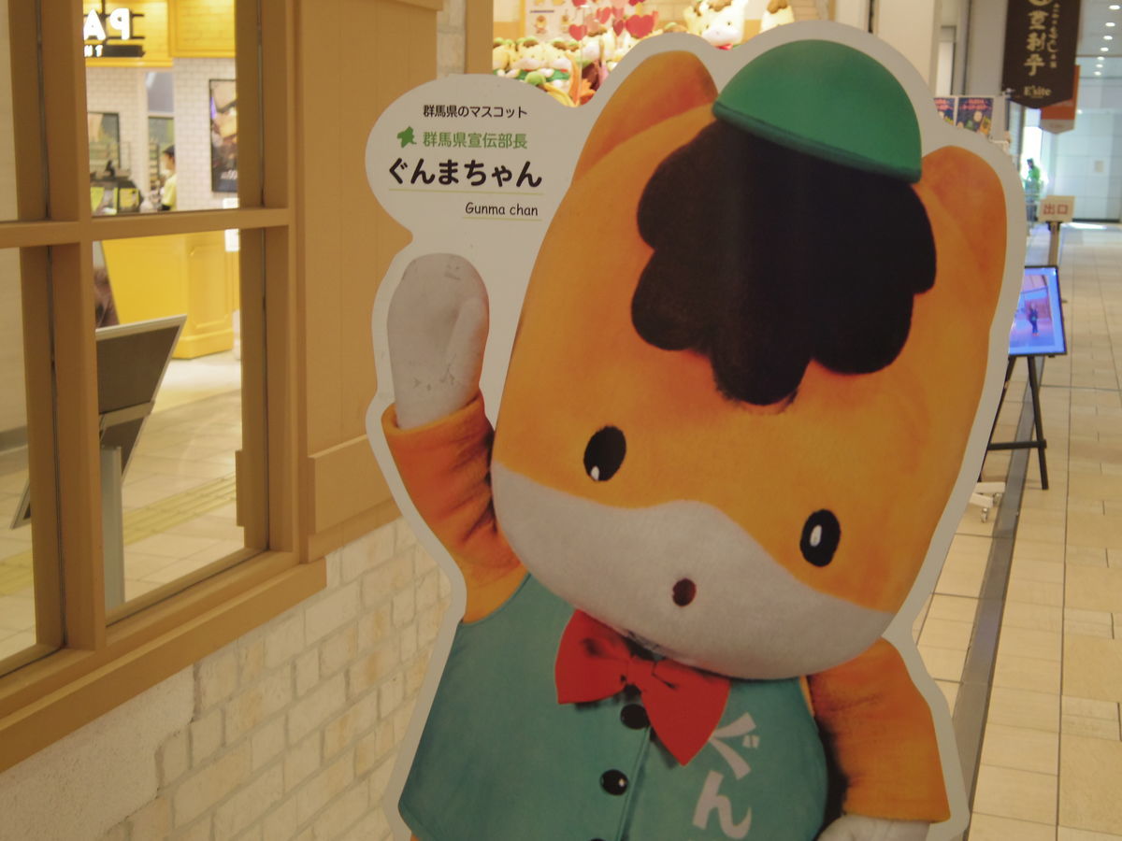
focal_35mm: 47
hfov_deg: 40.4
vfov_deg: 30.9
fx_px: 1523
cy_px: 420
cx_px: 561
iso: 250
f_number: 1.9
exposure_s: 1/60
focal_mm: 8.5
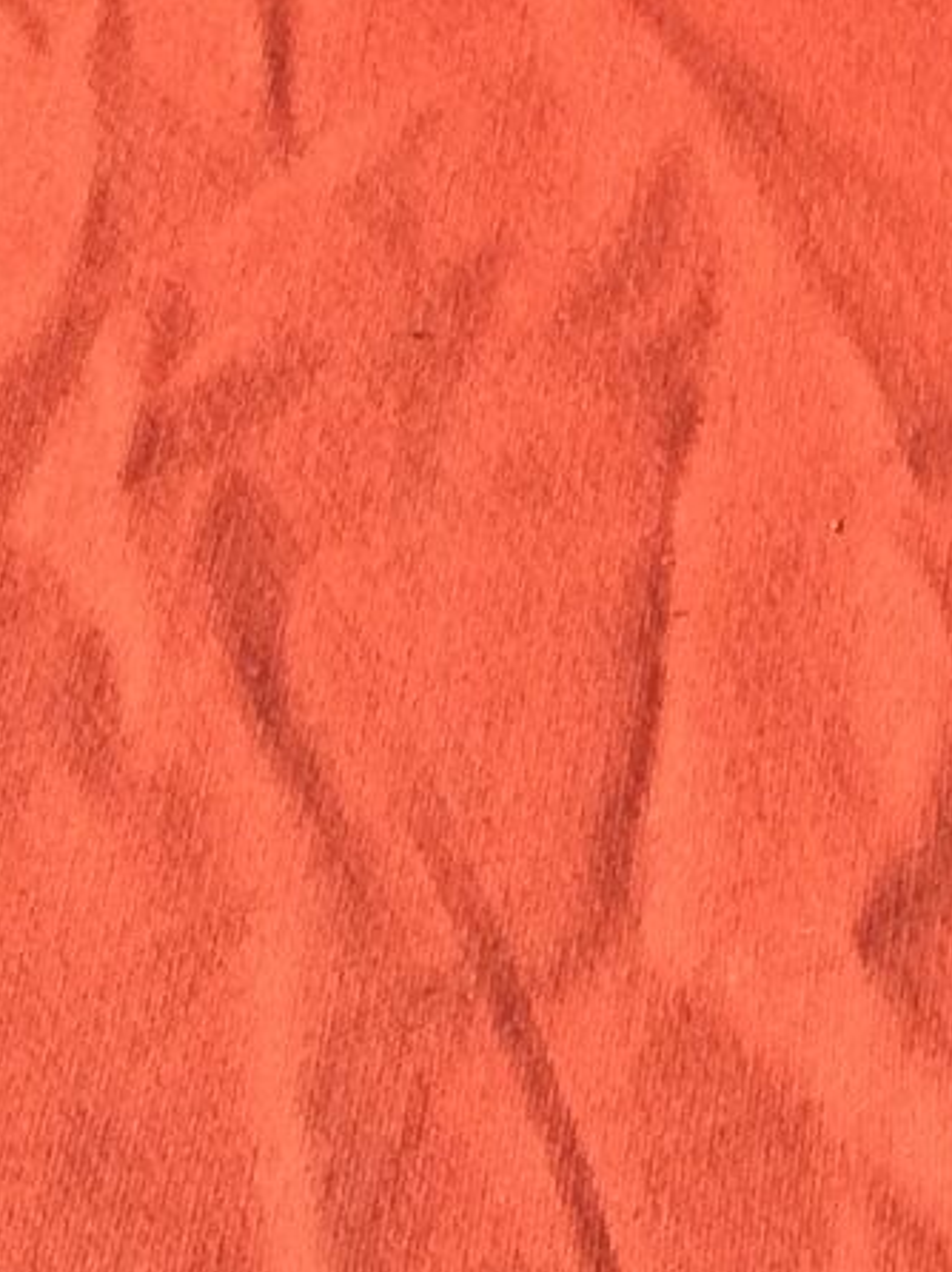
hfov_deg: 6.4
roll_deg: +1.0
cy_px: -2721
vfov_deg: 7.5
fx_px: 8332
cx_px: 1508
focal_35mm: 227
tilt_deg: -23.9
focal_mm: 3.3
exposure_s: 1/590
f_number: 2.4
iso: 25
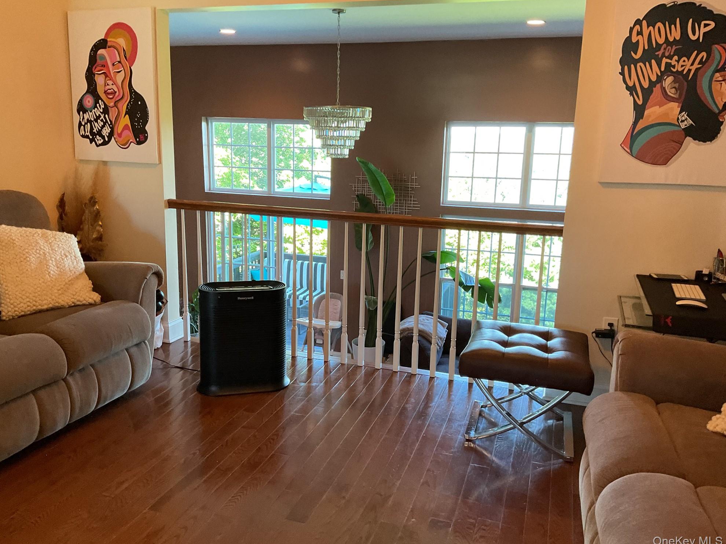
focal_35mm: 30
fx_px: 629
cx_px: 352
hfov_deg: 60.0
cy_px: 269
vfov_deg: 46.8
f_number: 1.8
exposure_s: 1/60
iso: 125
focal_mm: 3
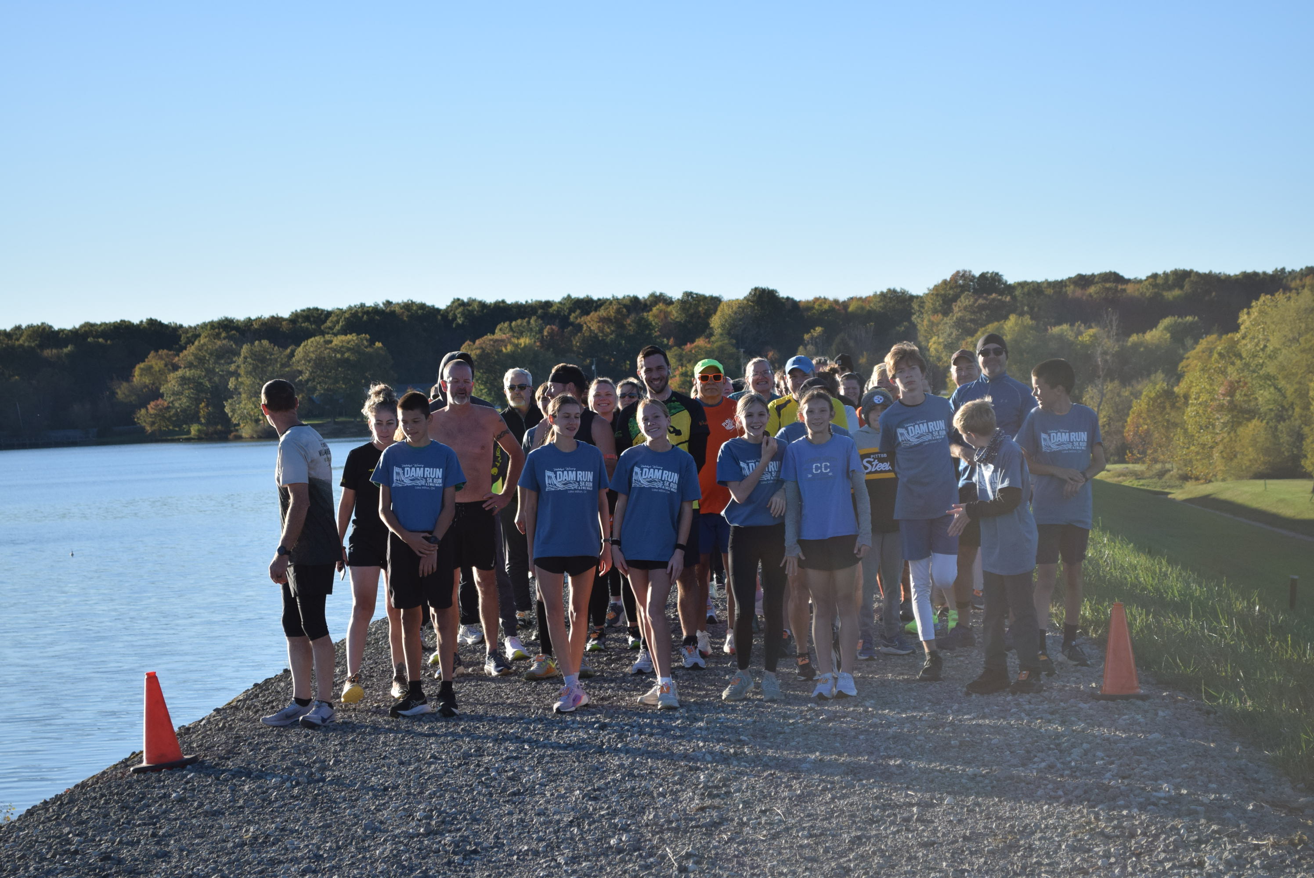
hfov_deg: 27.0
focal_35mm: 75
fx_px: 2740
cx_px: 657
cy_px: 439
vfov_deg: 18.2
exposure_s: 1/1600
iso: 400
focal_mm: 50
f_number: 5.6
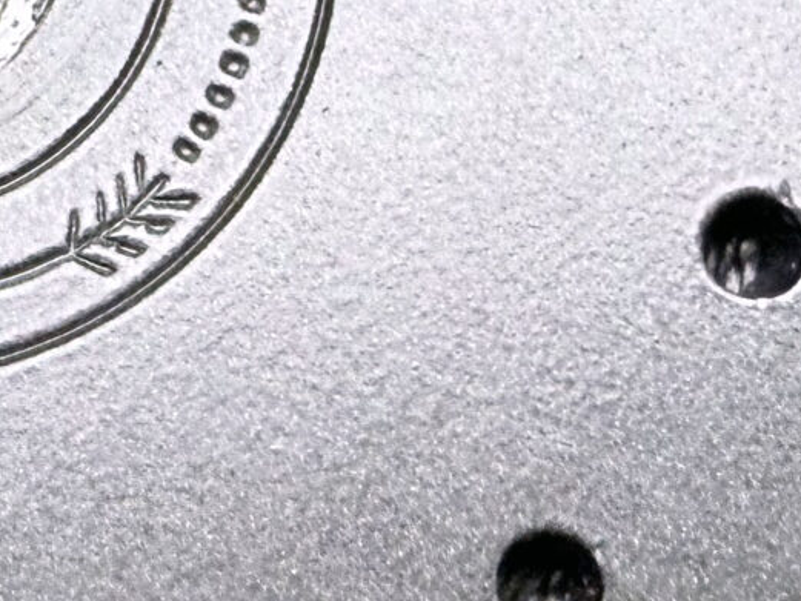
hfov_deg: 16.4
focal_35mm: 118
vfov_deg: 12.3
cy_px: -135
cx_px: 37
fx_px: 2731
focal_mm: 6.76
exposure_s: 1/241
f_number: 1.78
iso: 64
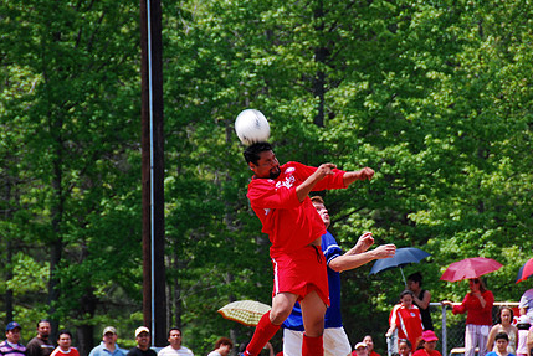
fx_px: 5113
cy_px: 232
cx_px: 289
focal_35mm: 345
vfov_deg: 4.0
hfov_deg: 6.0
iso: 100
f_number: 5.6
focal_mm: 170
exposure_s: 1/250
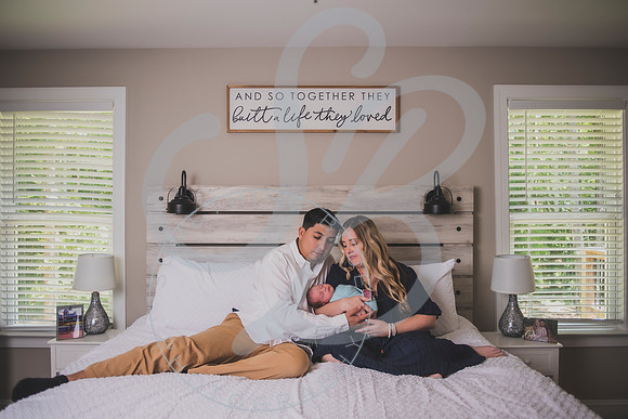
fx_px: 499
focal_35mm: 29
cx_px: 310
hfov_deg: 64.4
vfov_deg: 45.6
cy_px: 210
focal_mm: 28
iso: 200
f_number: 2.8
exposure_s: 1/125
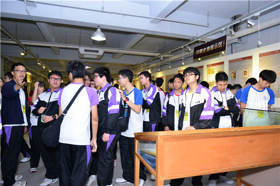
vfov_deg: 53.1
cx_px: 140
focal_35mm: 24
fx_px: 187
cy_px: 93
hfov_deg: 73.7
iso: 1250
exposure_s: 1/200
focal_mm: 24
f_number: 2.8
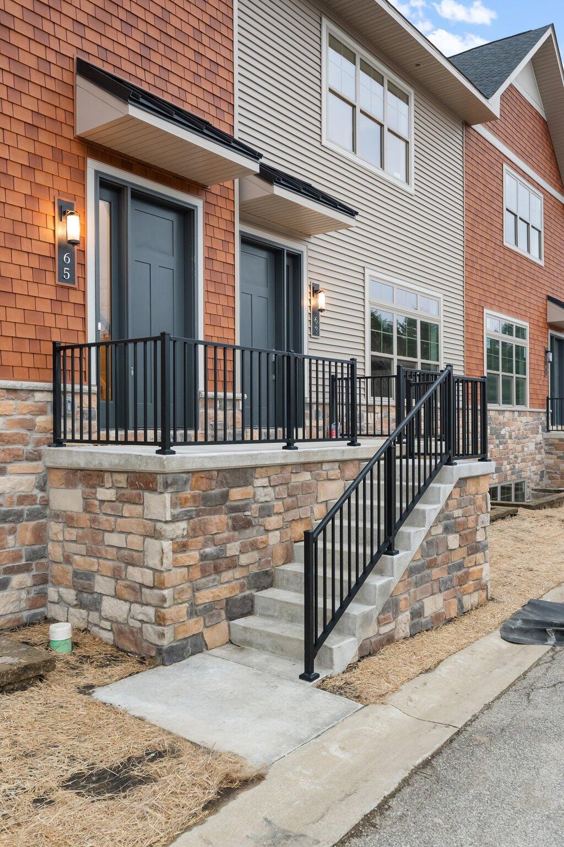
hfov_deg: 46.4
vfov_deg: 65.5
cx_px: 282
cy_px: 424
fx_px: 658
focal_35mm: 28
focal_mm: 19.1
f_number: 4.5
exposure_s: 1/50
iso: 800
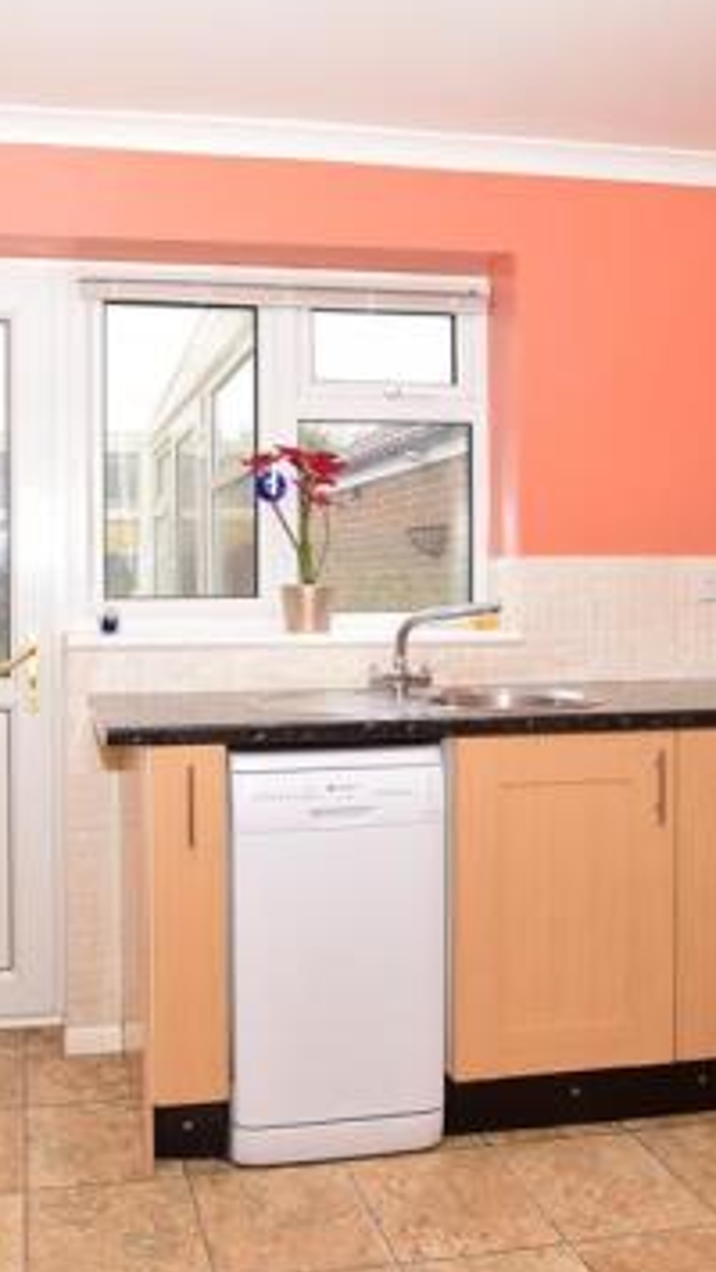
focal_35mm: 29
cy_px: 582
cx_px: 183
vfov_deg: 65.9
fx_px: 978
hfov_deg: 39.2
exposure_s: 1/25
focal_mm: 10
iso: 400
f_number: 8
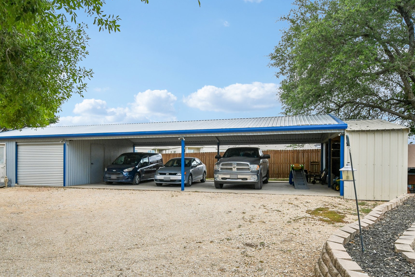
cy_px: 159
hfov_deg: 71.4
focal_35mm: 25
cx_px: 193
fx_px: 288
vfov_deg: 51.1
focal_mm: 14
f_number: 8
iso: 400
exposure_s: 1/2000
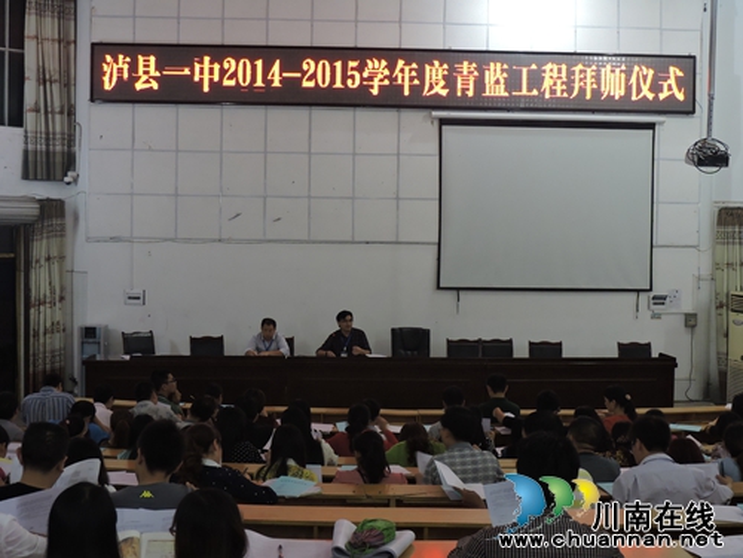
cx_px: 372
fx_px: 1009
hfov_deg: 40.4
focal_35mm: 47
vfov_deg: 30.9
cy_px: 279
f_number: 3.5
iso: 500
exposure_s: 1/13
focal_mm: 8.4
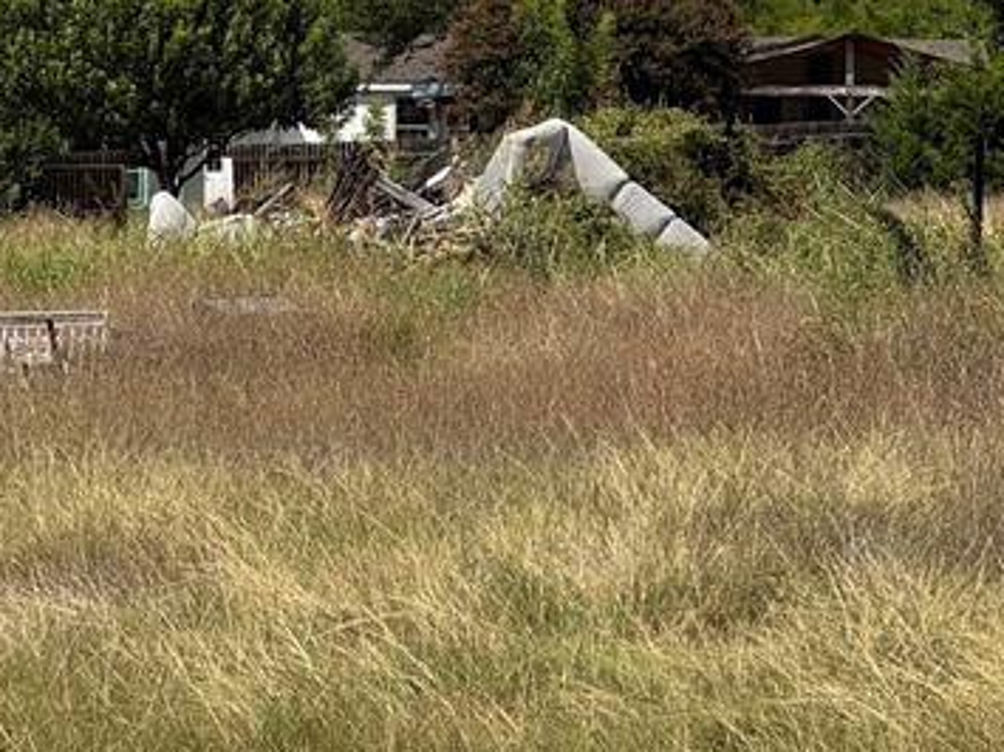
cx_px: 526
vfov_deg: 6.7
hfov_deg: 8.9
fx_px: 6437
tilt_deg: +0.2
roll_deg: -1.0
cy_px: 88
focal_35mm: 222
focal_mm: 9
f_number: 2.8
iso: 25
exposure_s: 1/1468
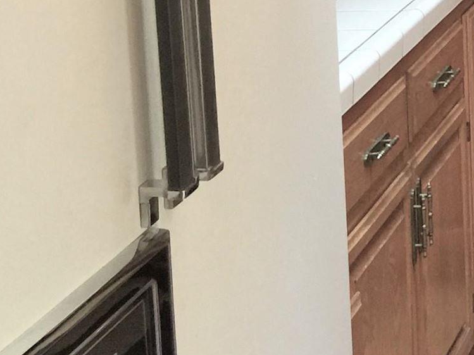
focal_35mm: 119
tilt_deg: -7.5
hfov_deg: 14.5
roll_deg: +0.1
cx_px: 867
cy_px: -122
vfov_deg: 12.0
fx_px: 1629
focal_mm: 4.15
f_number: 2.2
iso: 100
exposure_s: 1/15
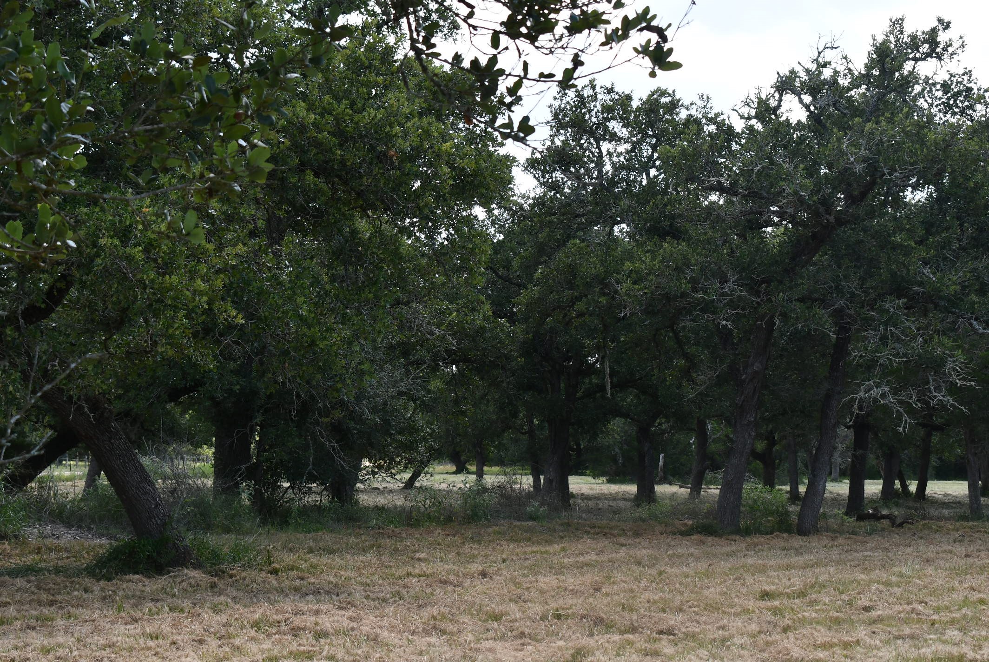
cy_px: 331
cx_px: 494
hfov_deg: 28.0
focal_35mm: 72
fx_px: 1980
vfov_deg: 19.0
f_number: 7.1
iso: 200
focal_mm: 36
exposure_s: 1/250
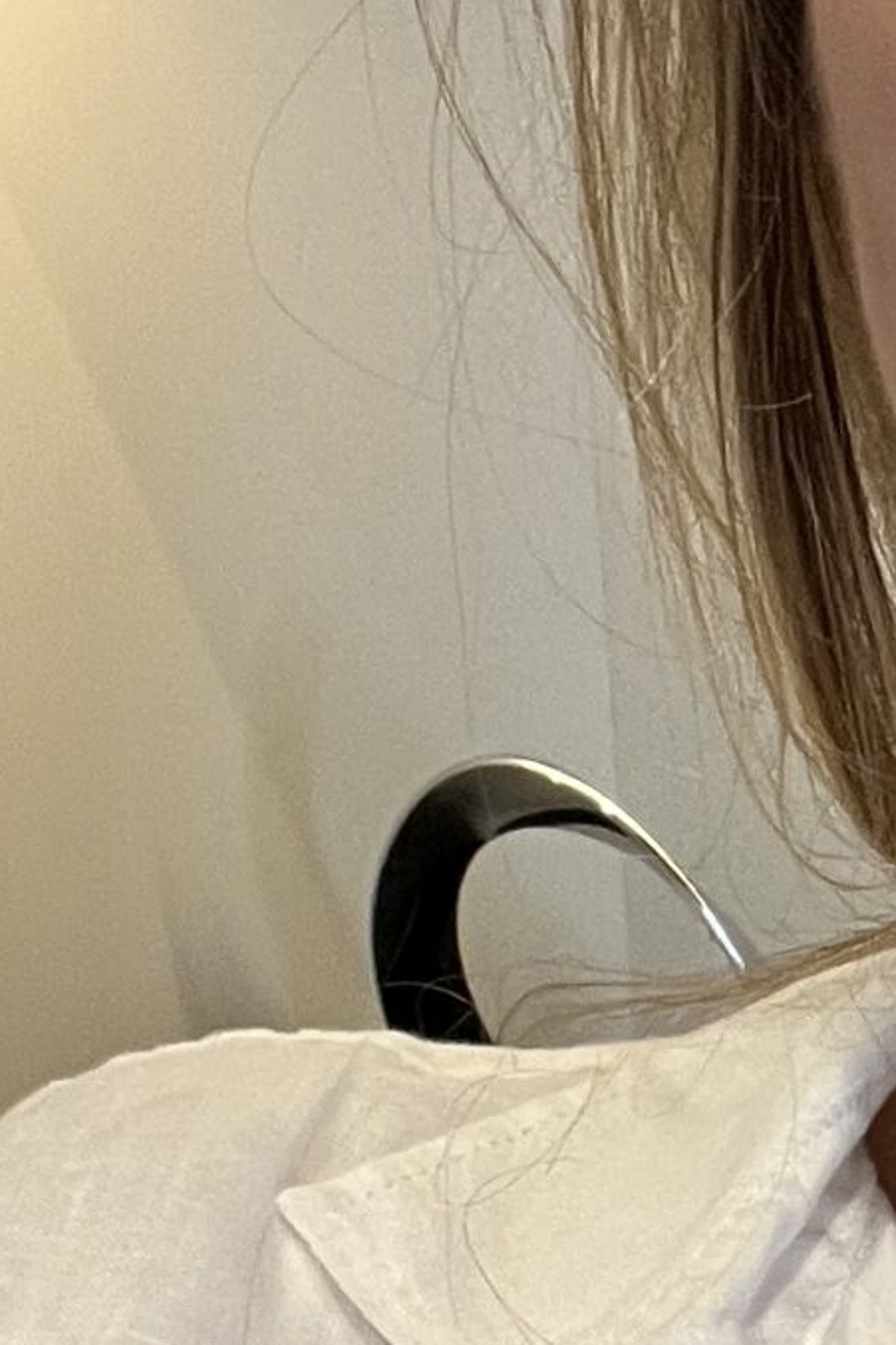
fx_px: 4407
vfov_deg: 17.3
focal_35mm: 118
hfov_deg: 11.1
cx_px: 1391
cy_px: 528
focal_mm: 2.71
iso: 200
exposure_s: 1/50
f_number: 2.2
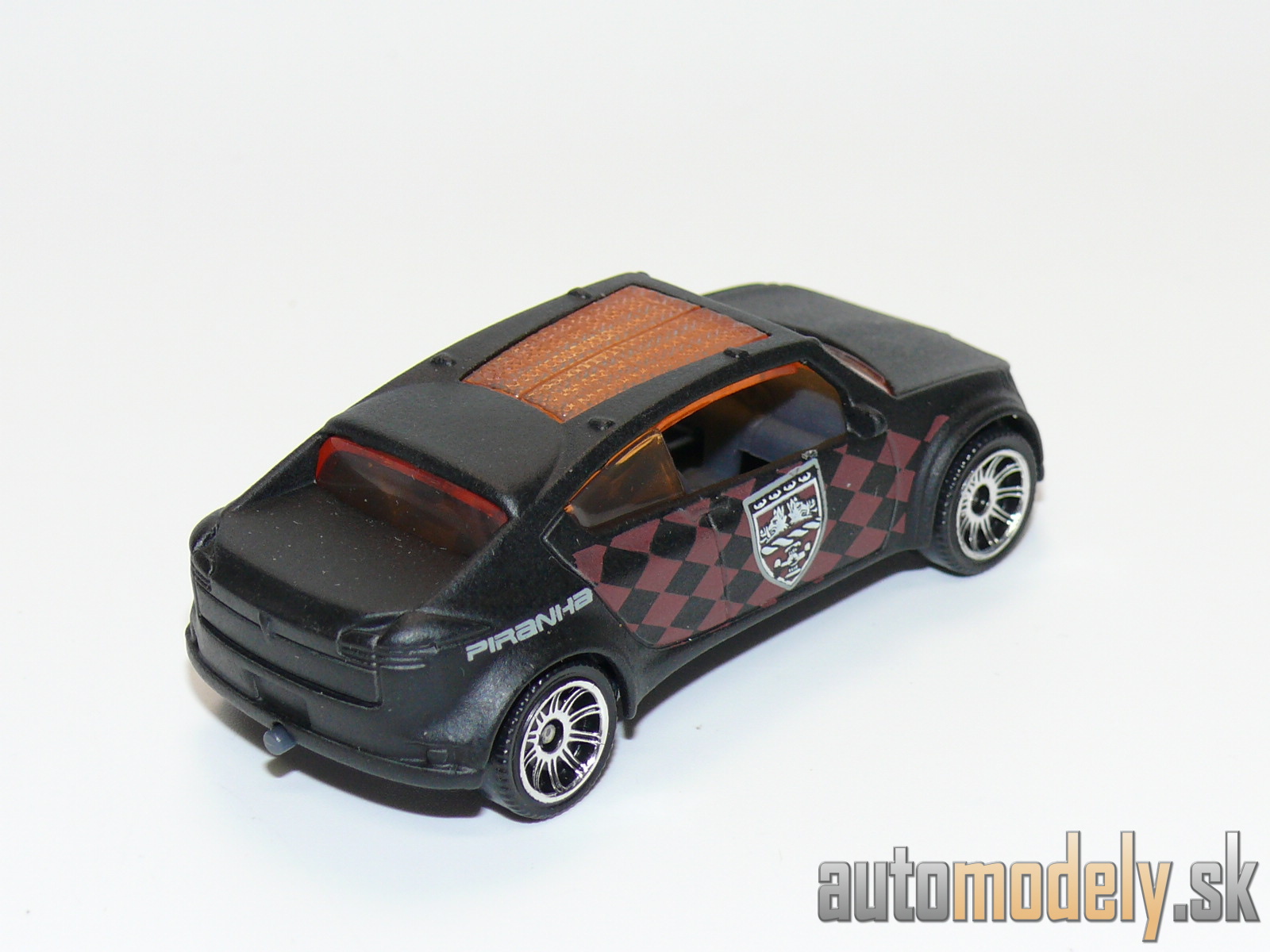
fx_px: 3742
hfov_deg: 19.3
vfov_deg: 14.5
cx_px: 635
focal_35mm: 102
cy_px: 476
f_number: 4
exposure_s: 1/30
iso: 100
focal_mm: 13.3
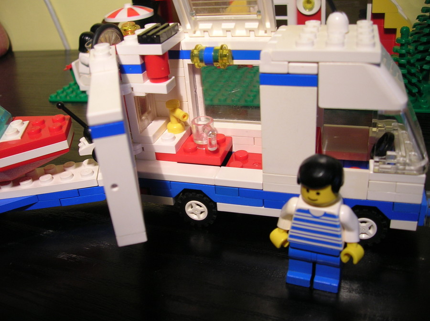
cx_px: 215
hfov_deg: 54.0
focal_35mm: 34
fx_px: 422
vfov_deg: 41.7
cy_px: 160
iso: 50
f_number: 2.9
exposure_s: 1/19.4
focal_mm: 5.7
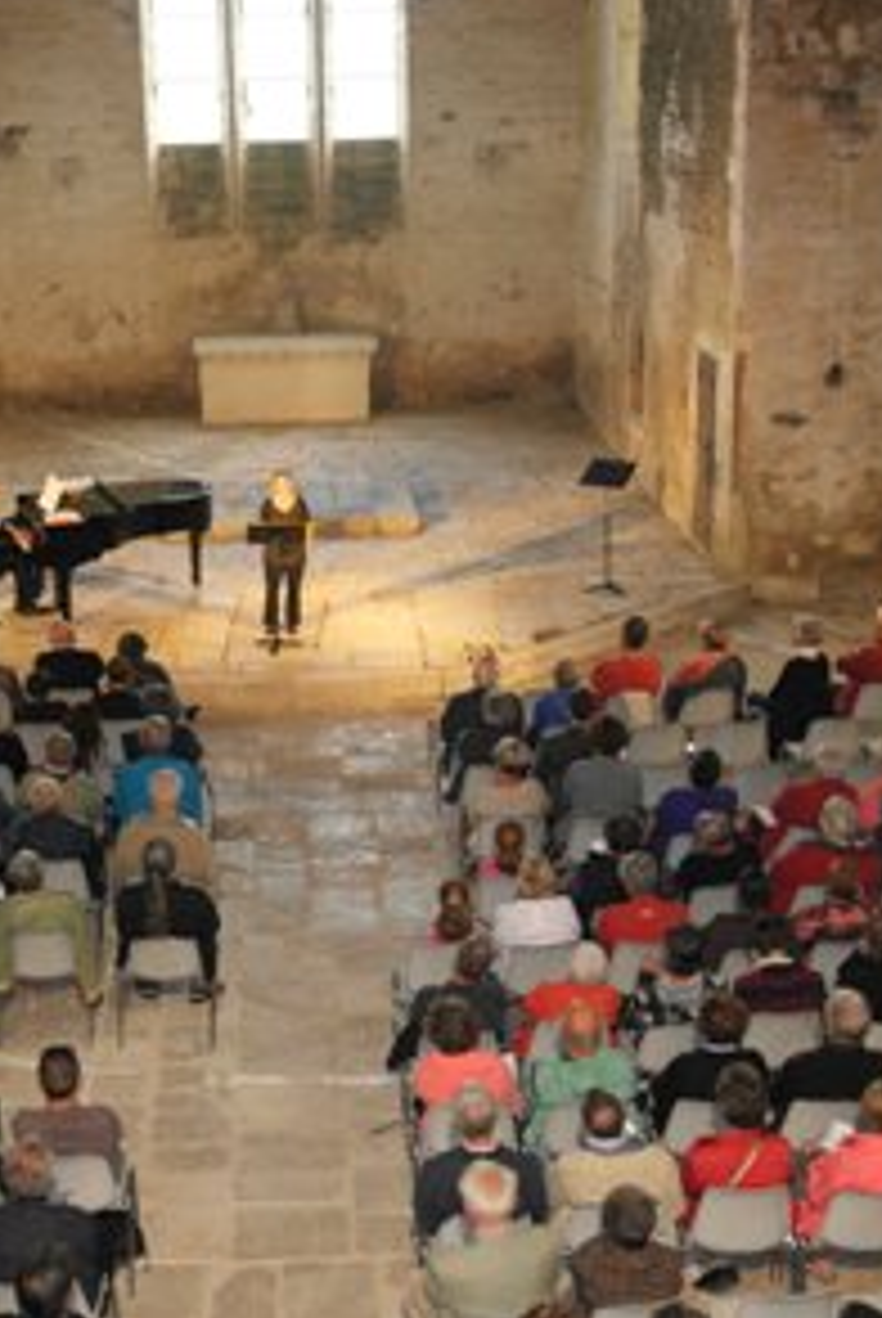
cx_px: 284
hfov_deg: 24.5
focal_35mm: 55
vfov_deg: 36.2
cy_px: 650
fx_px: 2016
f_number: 4
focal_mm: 24
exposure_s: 1/40
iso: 800
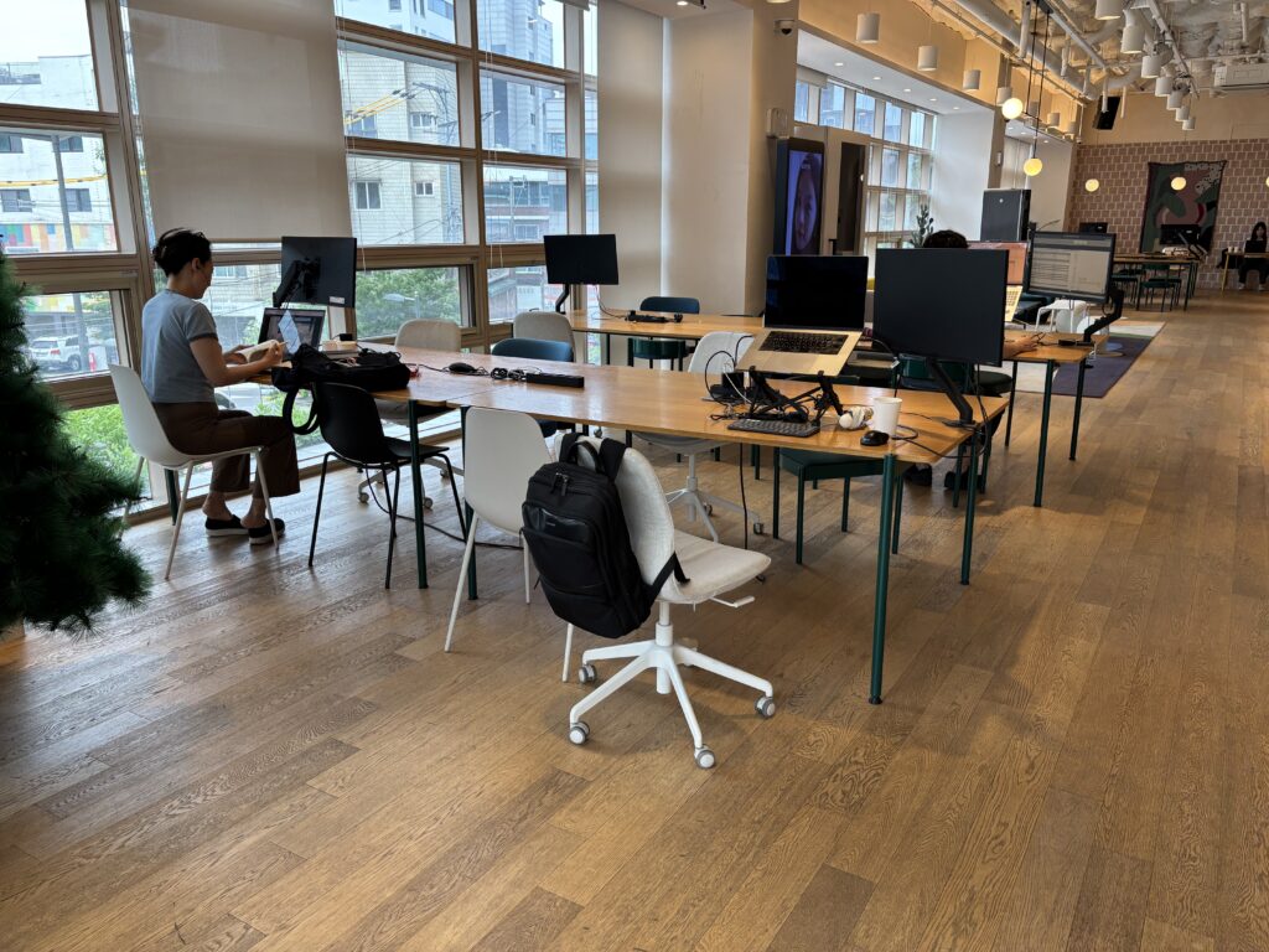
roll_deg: +0.1
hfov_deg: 67.3
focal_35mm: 26
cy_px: 476
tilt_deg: -15.0
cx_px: 634
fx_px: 953
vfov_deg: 53.1
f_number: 1.6
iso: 80
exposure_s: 1/120
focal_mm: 5.96
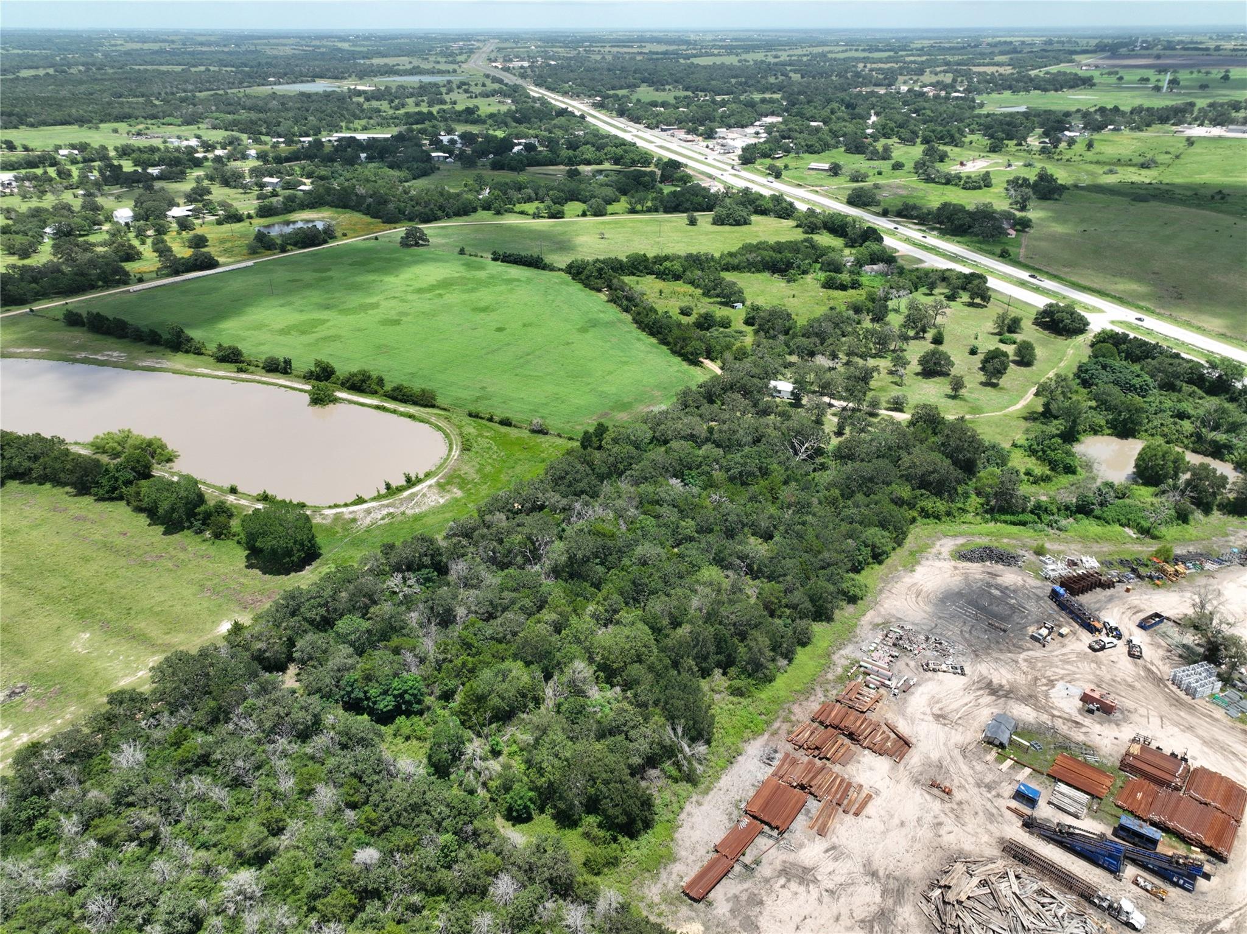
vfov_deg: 56.8
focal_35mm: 24
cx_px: 624
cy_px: 467
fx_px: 864
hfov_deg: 71.6
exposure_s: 1/1600
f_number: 2.8
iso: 110
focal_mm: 12.29
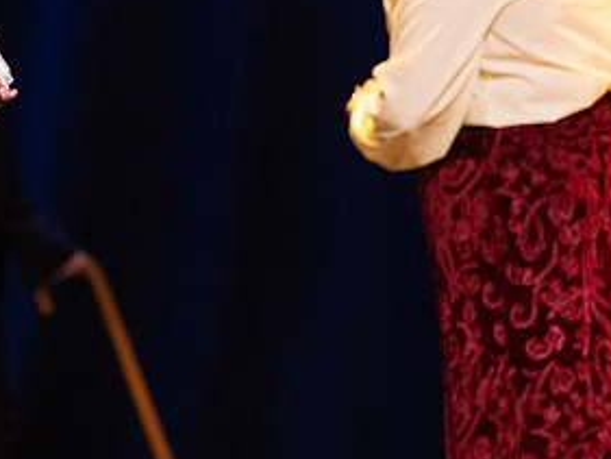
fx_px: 15504
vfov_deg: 1.7
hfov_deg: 2.3
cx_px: -247
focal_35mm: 878
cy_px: 100
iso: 6400
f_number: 2.8
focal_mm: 300
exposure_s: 1/250
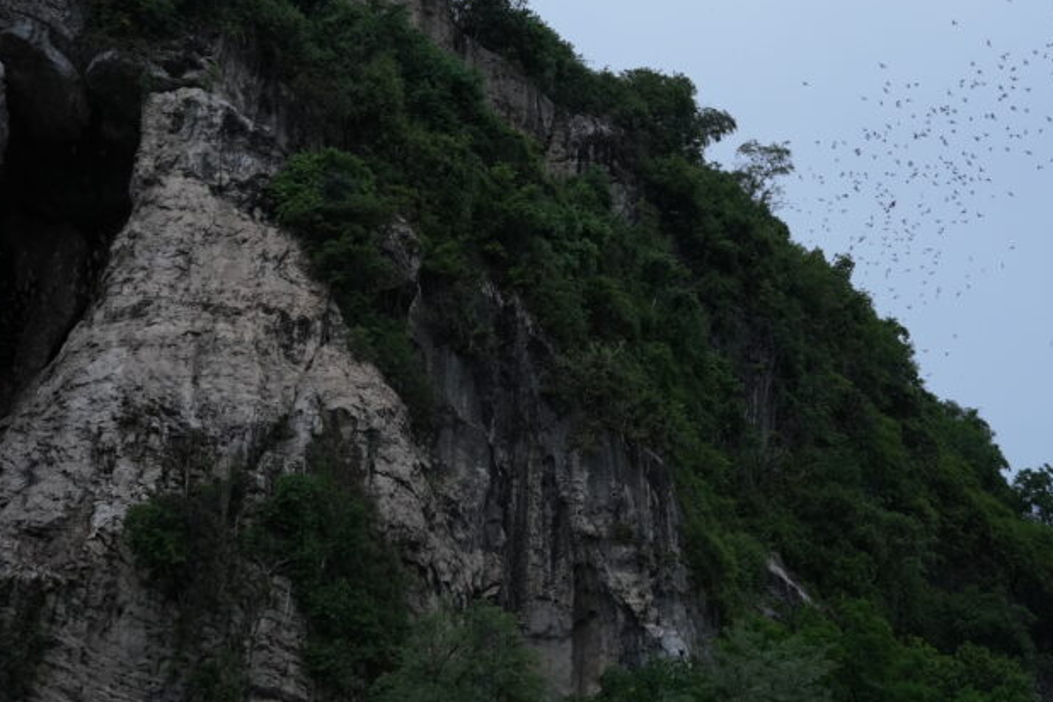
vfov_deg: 25.1
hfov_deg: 37.4
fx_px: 1550
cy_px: 152
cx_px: 610
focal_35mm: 53
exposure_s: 1/160
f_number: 4
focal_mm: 32
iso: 1600
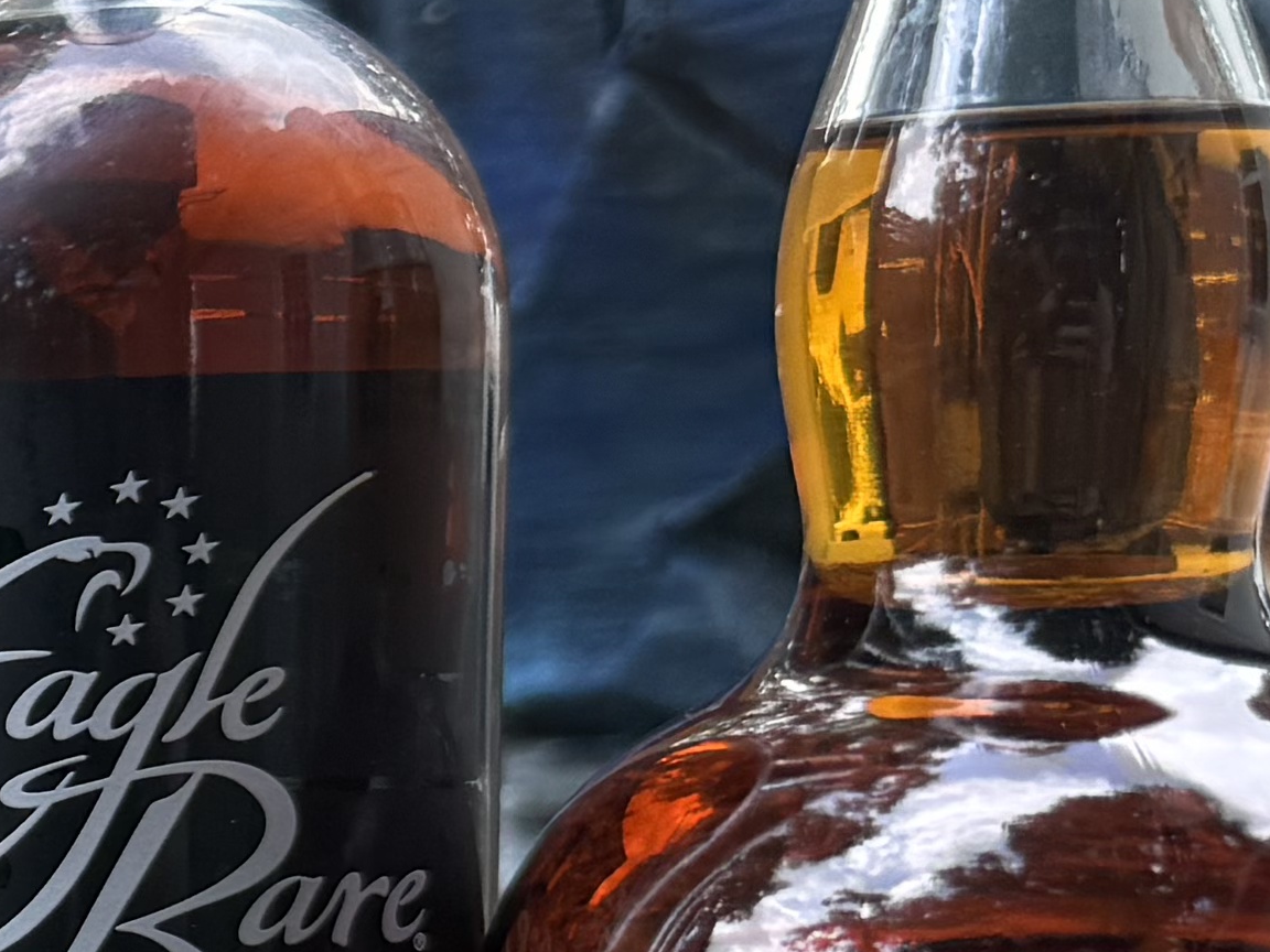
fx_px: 4366
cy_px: 970
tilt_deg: -3.6
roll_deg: +0.1
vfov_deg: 12.3
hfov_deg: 14.3
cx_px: -1116
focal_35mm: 119
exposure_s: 1/283
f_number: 1.78
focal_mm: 6.76
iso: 64
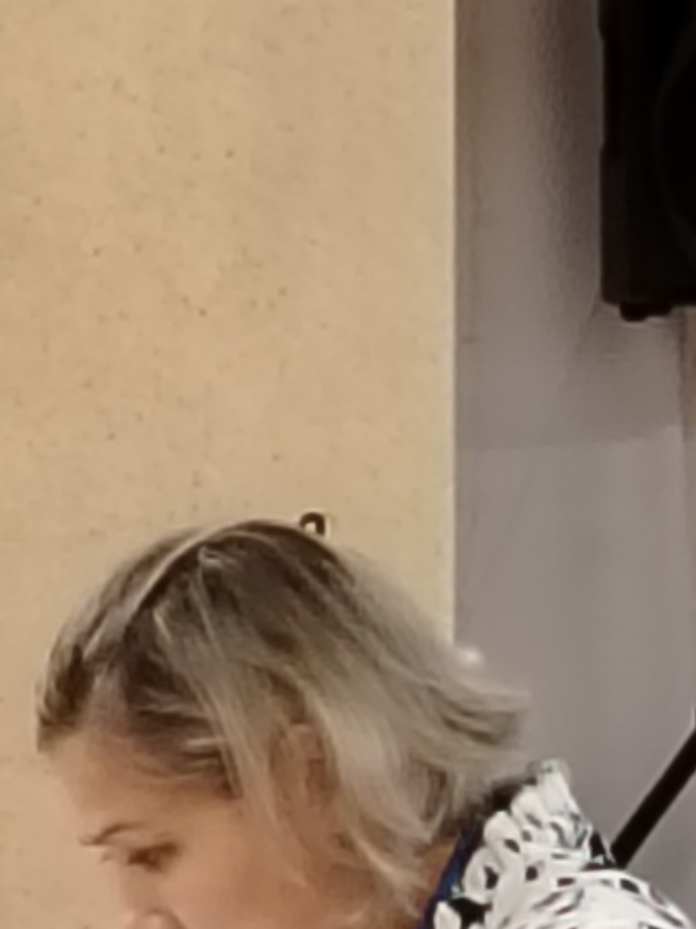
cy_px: 1925
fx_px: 8903
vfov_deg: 5.8
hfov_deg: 4.4
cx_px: -927
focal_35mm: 332
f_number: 1.75
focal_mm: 5.25
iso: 678
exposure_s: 1/50
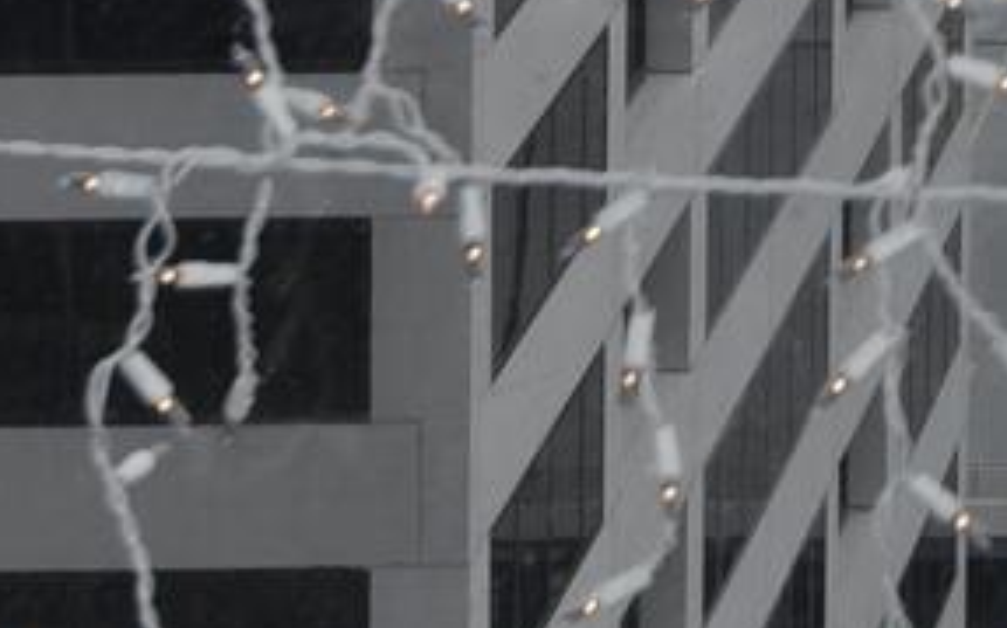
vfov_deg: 5.2
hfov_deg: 8.2
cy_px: -1416
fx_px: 6391
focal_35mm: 233
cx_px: 2453
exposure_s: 1/200
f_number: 8
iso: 100
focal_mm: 32
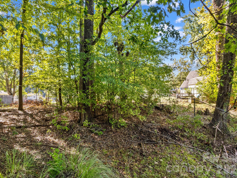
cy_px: 89
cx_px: 110
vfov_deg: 56.8
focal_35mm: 24
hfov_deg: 71.5
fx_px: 164
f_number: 2.8
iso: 100
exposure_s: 1/90
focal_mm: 8.38
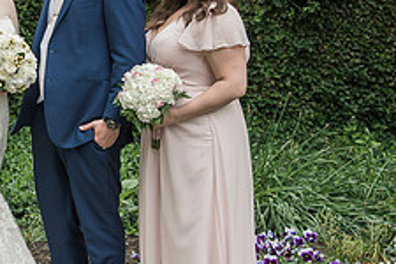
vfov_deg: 13.4
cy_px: 84
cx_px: -16
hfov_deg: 19.3
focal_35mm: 102
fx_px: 1122
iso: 500
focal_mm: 38
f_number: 5.6
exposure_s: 1/160
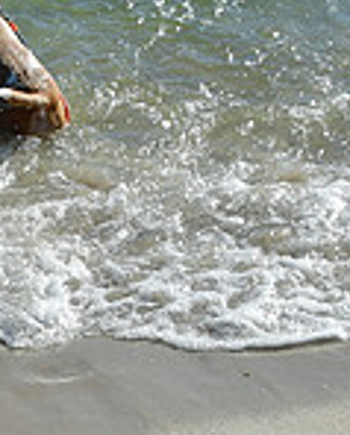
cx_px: -47
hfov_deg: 10.7
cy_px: 40
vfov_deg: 13.3
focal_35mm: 143
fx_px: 1846
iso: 200
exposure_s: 1/640
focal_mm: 26
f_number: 13
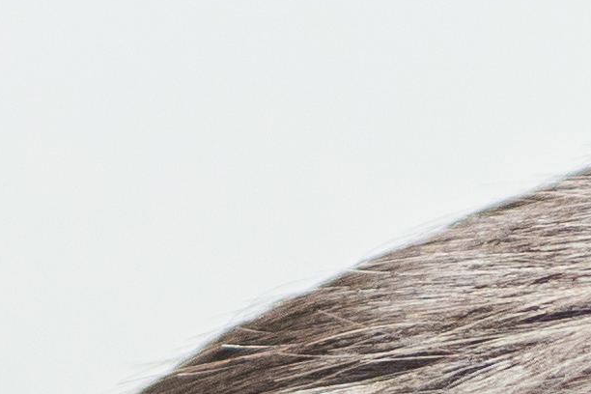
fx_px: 11573
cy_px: 1554
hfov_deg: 2.9
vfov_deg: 1.9
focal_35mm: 705
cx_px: 1324
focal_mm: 45
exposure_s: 1/160
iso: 400
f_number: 1.8
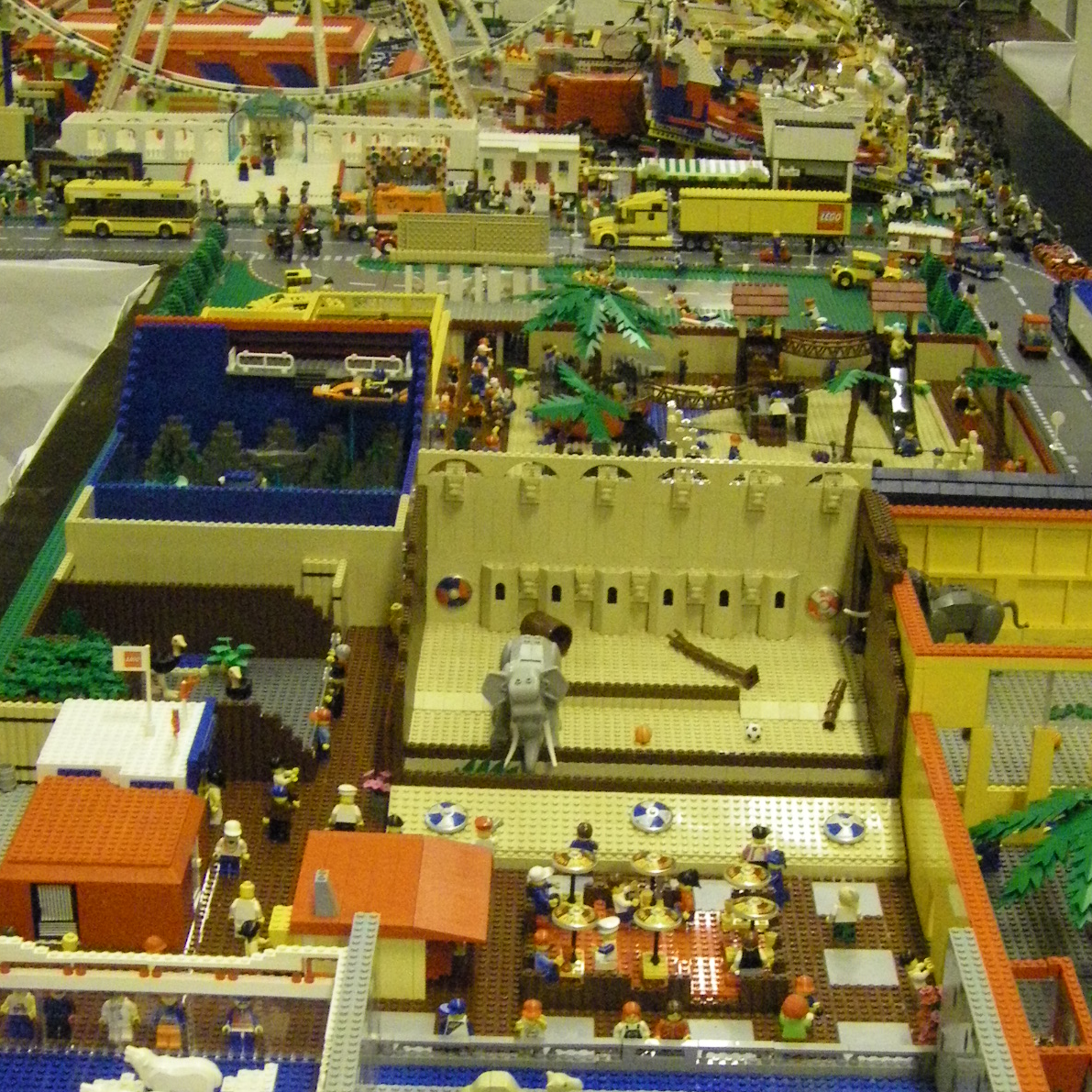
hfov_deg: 26.4
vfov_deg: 26.4
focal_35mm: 65
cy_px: 667
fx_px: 2320
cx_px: 661
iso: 800
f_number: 3.5
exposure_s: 1/30
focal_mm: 6.3
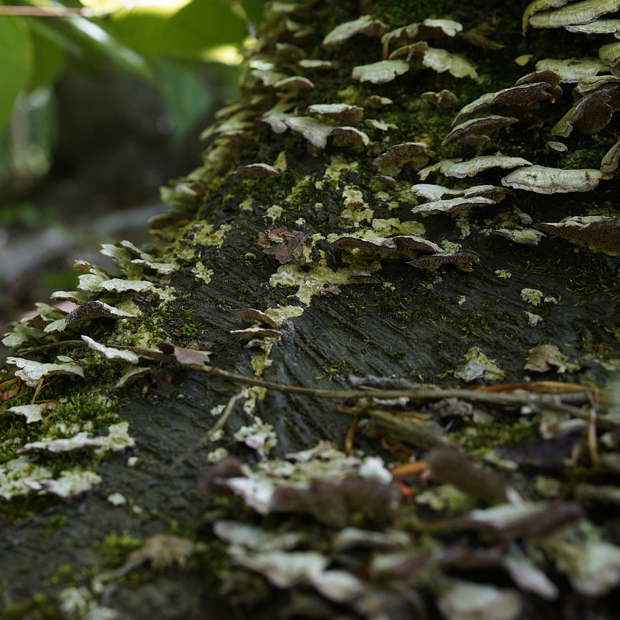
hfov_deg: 31.5
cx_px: 145
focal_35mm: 53
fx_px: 1074
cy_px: 274
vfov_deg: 32.2
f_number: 6.3
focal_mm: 35
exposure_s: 1/40
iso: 160
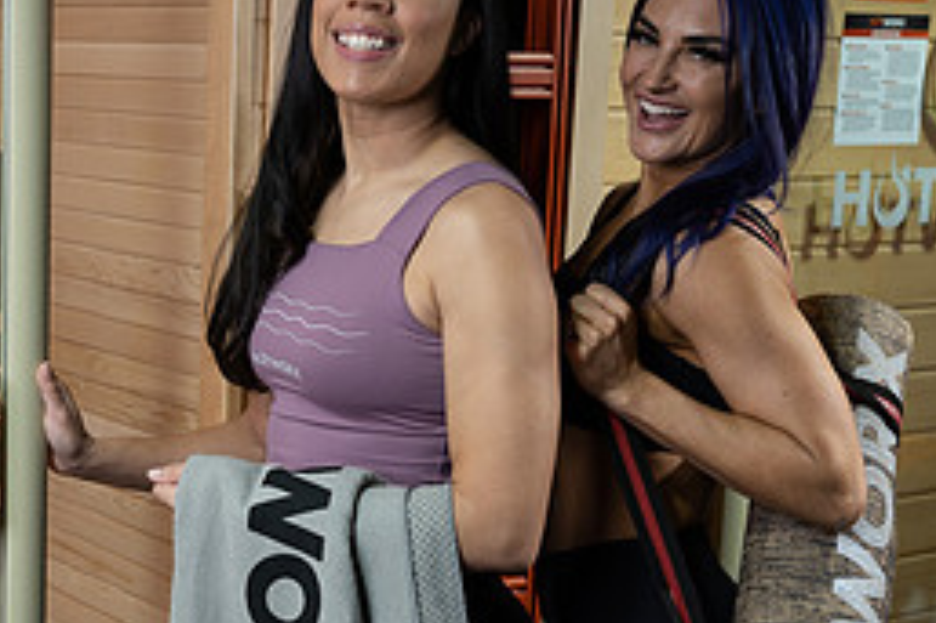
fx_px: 2053
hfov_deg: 24.8
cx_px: 62
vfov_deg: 17.2
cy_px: 435
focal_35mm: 79
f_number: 2.8
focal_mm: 35
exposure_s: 1/125
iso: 200
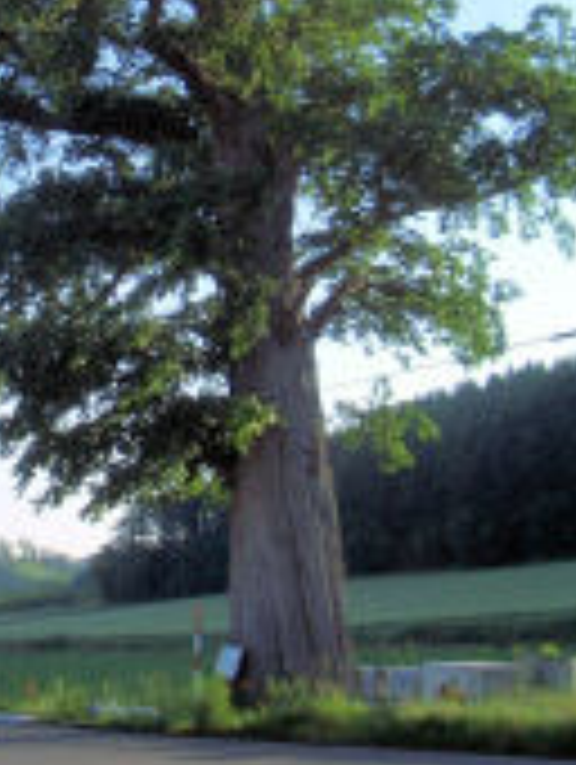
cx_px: 9
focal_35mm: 79
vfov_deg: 24.5
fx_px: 1748
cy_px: 238
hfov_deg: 18.3
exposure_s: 1/320
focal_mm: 5.8
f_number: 4.3
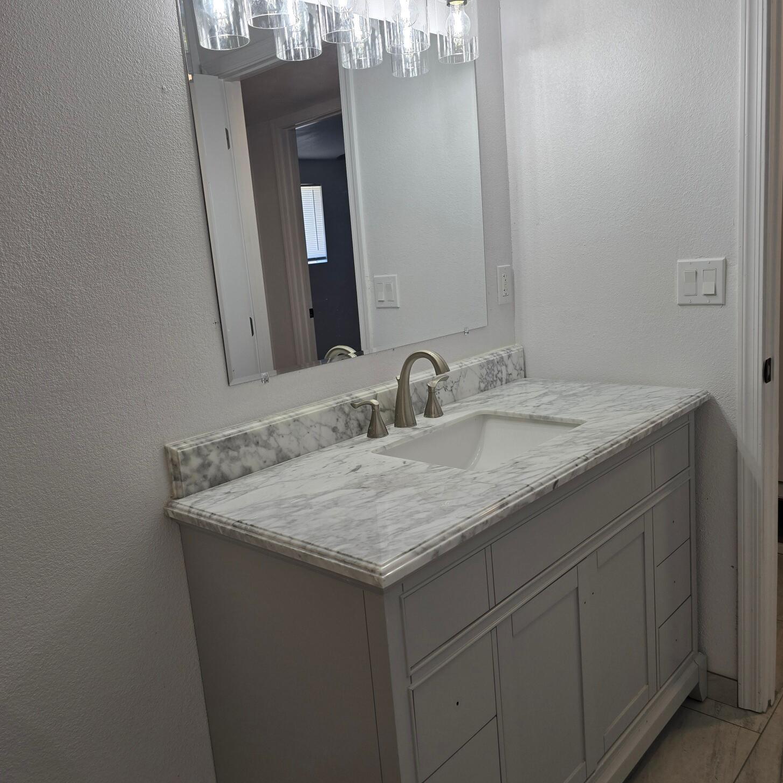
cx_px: 395
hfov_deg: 57.3
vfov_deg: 57.3
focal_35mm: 28
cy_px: 393
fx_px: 717
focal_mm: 6.3
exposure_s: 1/120
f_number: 1.7
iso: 25
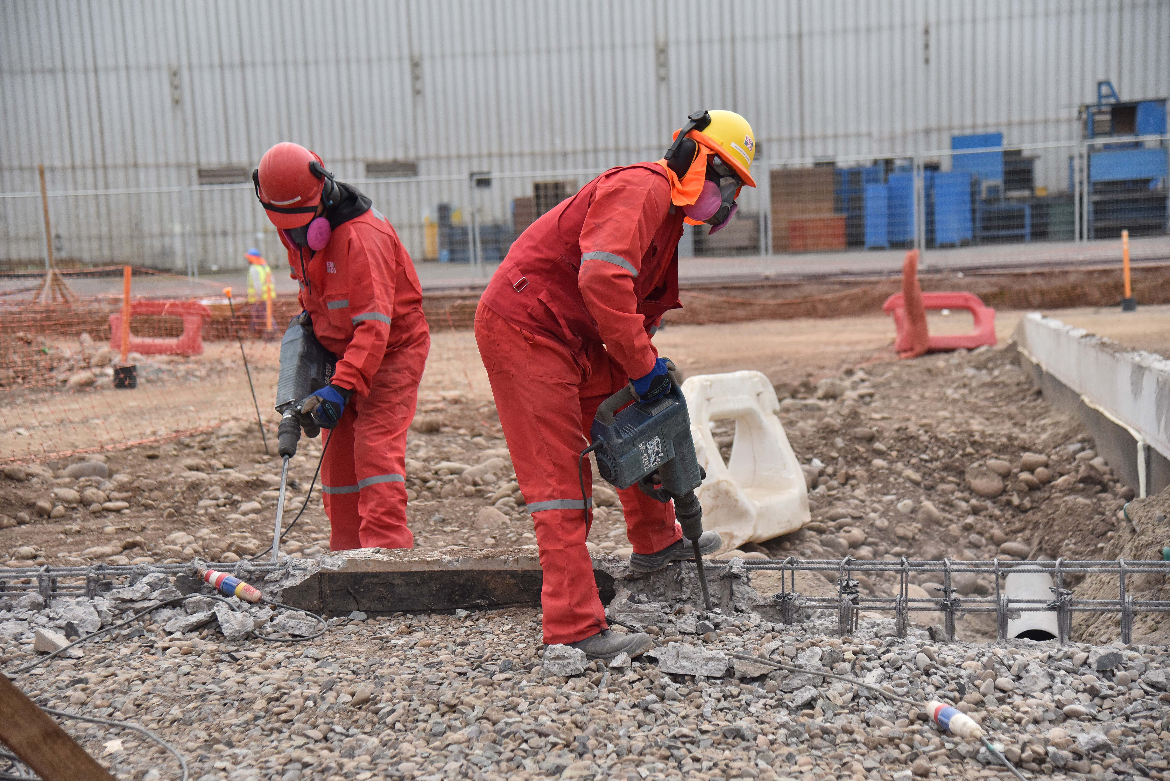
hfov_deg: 32.4
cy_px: 390
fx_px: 2016
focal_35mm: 62
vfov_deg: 21.9
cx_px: 585
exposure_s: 1/3200
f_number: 4
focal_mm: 62
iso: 2000
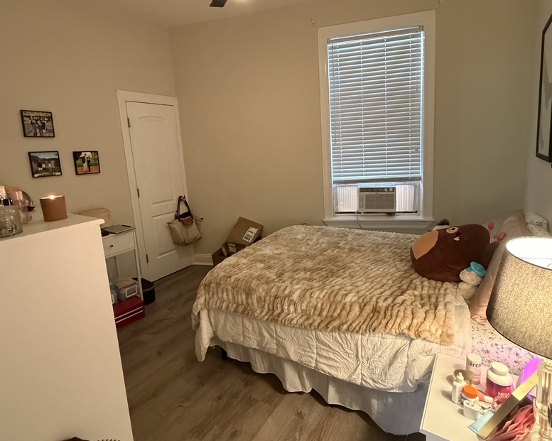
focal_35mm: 19
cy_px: 200
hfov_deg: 83.3
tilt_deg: -8.3
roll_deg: +4.4
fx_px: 310
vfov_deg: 70.7
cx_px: 271
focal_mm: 2.22
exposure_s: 1/60
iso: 800
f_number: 2.2
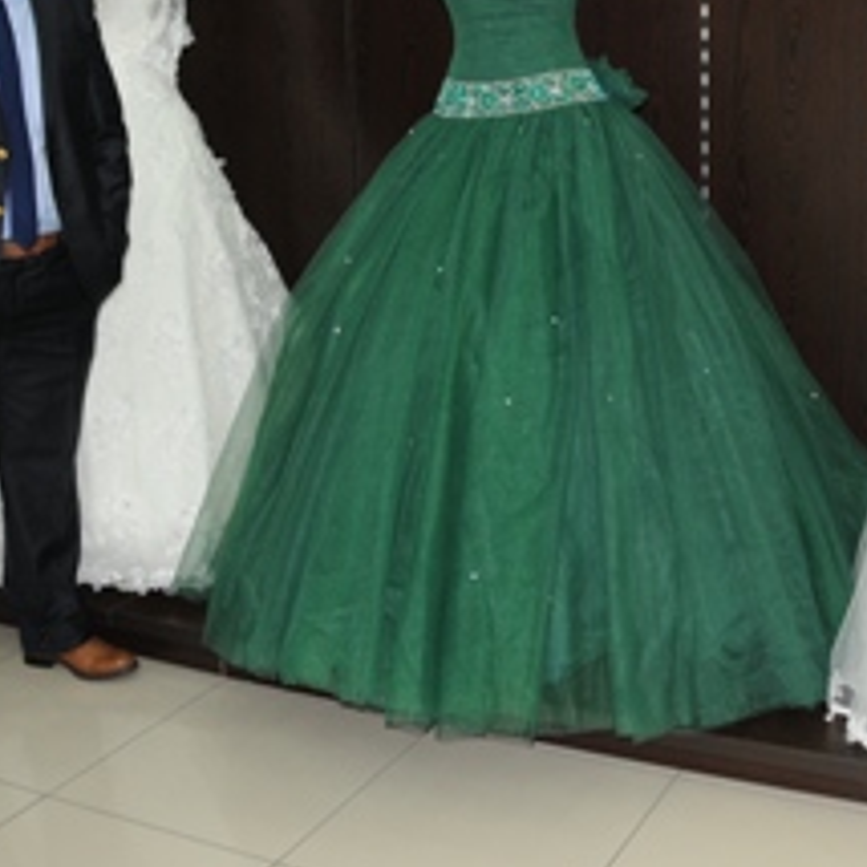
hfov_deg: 34.5
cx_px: 660
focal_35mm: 48
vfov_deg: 35.0
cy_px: 292
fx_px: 1360
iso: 500
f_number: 4.5
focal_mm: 18
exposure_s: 1/60
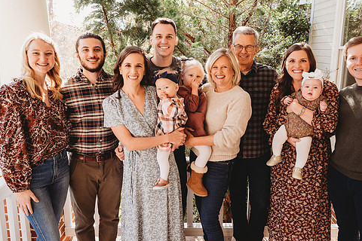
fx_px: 292
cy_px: 107
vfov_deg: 44.9
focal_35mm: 29
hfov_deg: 63.6
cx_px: 193
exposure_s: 1/200
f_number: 4.5
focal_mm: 24
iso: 400
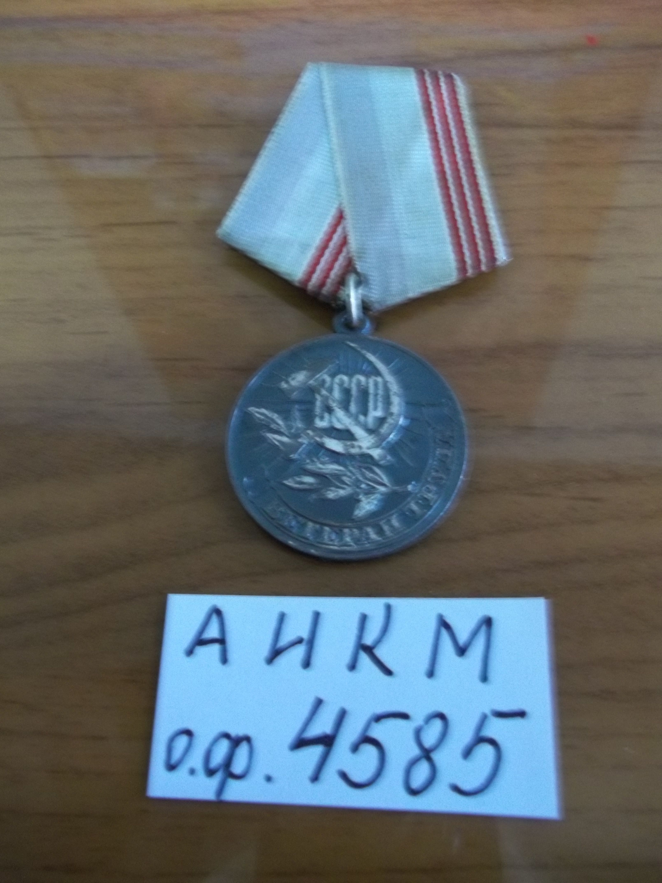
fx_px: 816
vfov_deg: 56.8
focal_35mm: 32
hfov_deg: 44.2
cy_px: 442
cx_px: 331
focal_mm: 5.7
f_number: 2.9
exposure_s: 1/8
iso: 277
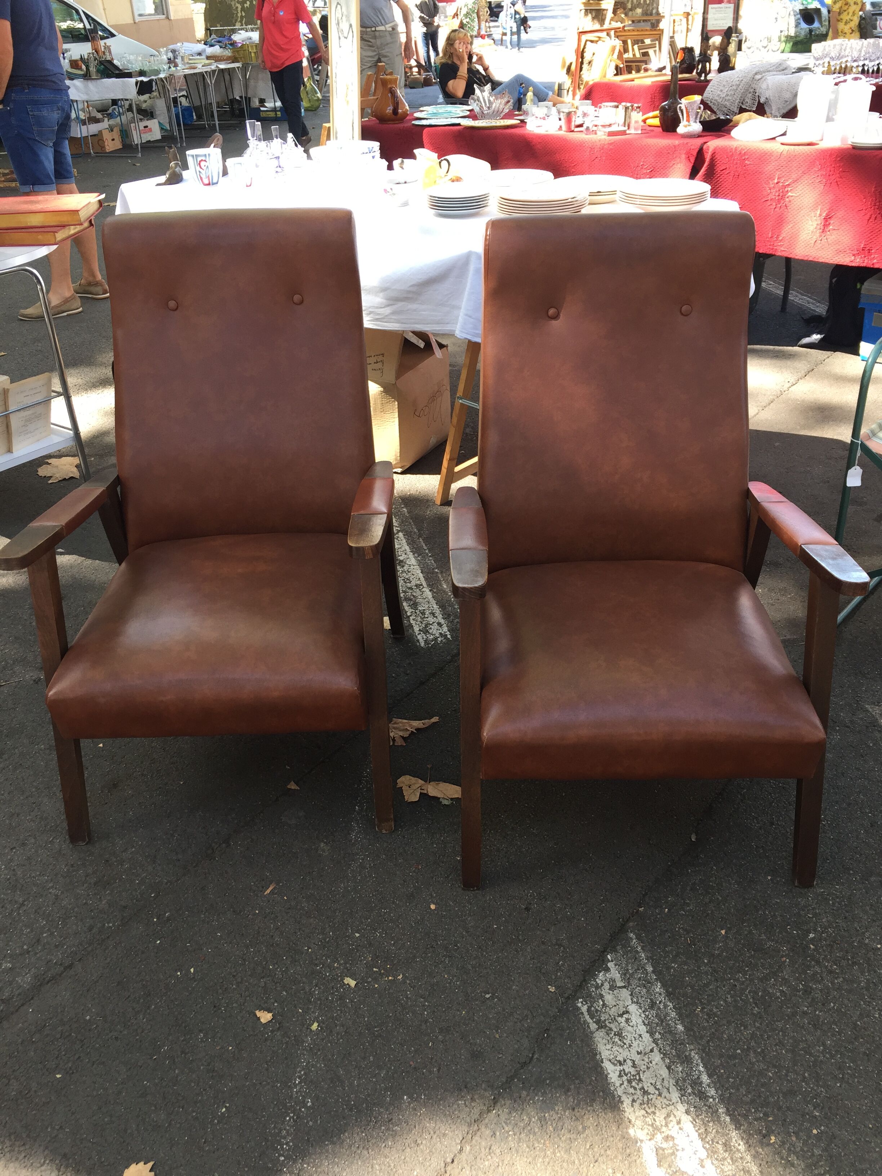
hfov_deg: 48.2
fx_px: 985
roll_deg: +3.7
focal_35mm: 29
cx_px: 441
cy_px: 588
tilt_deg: -31.0
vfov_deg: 61.7
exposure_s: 1/100
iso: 40
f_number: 2.2
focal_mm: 4.15
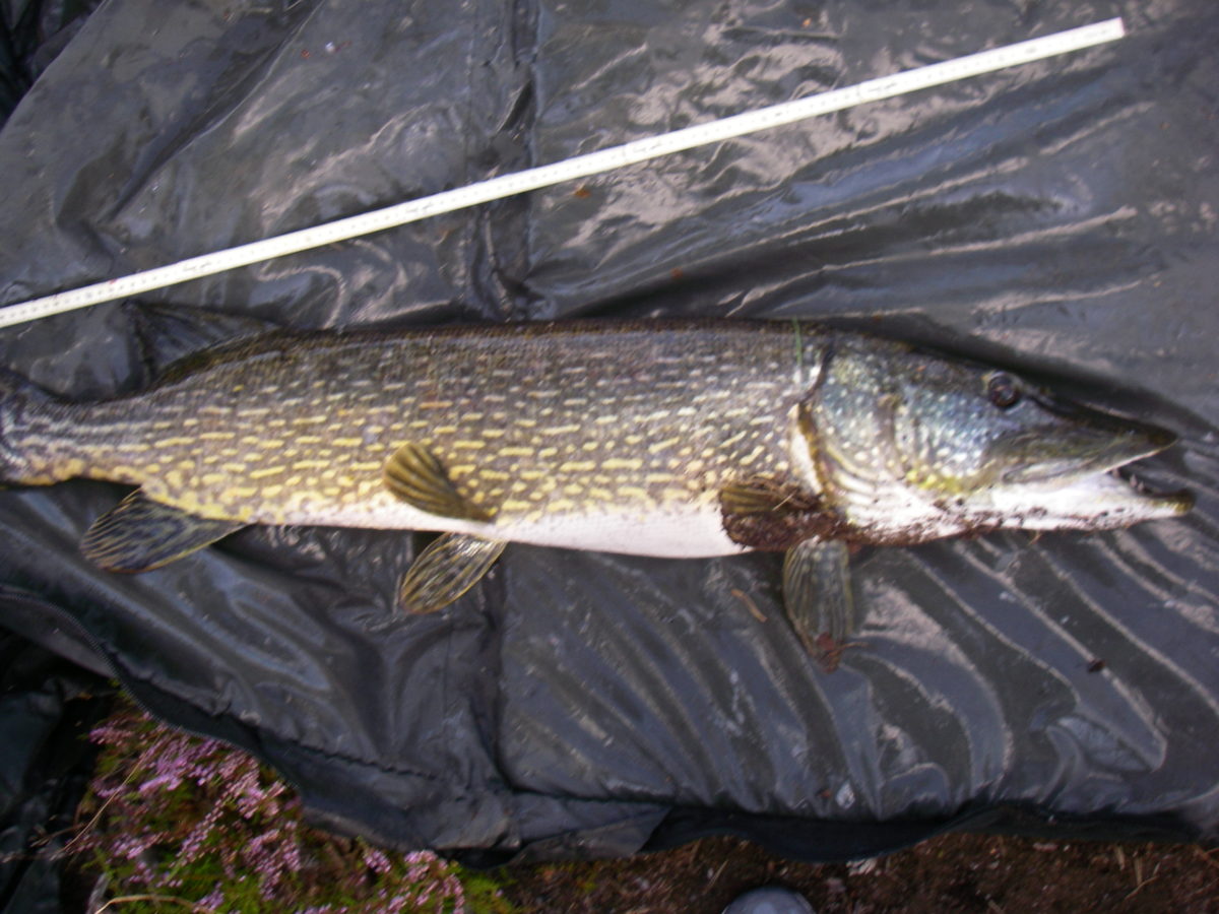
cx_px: 610
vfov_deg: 37.7
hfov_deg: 49.0
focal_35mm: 38
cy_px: 457
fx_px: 1338
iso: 64
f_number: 3.3
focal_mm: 6.3
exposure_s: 1/80
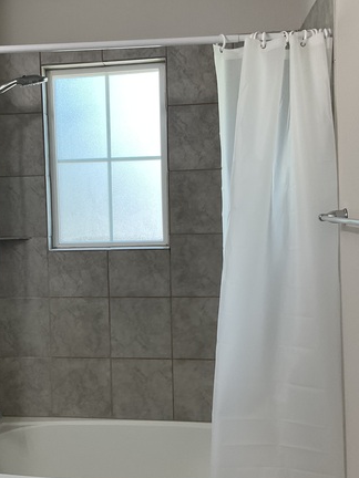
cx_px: 111
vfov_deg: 43.8
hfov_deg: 33.2
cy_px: 247
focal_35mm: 43
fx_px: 595
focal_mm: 3
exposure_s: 1/120
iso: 64
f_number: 1.8
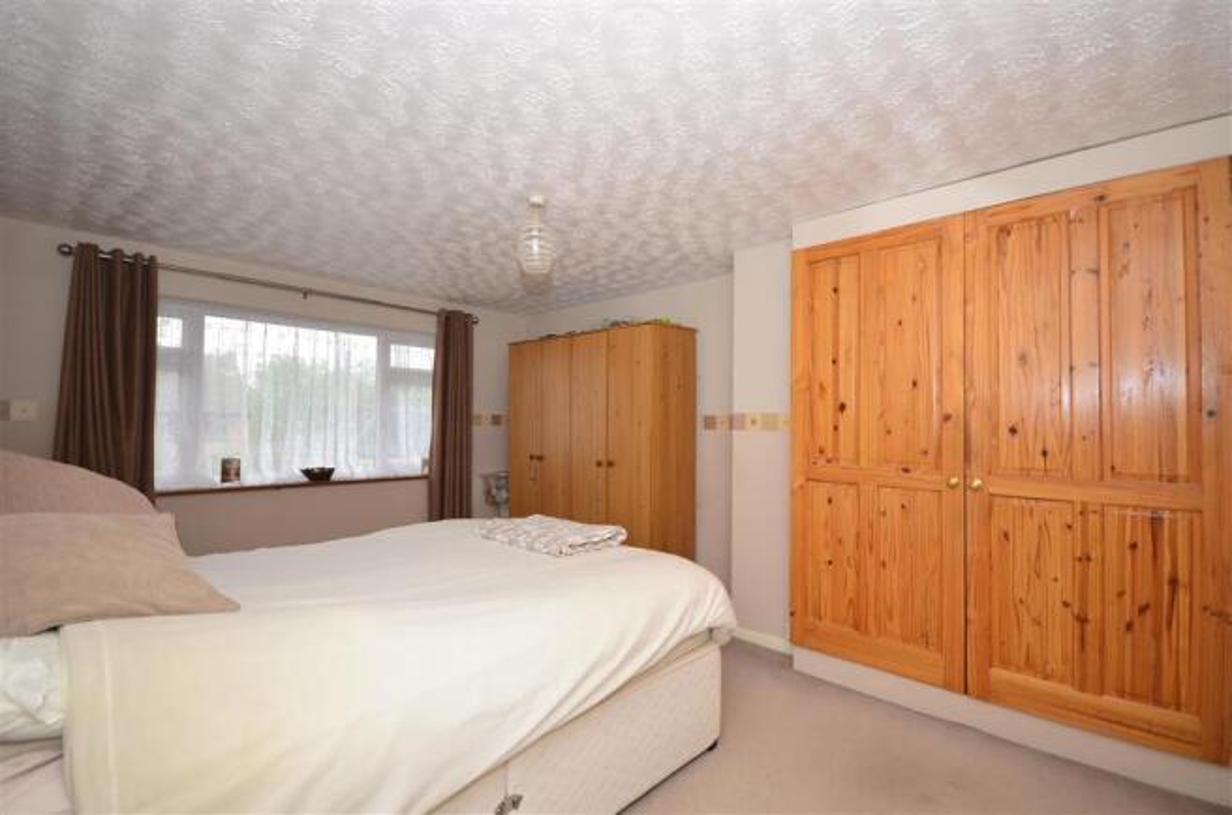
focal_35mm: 15
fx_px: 512
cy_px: 408
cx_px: 616
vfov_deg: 77.0
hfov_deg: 100.5
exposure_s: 1/80
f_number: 5
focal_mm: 10
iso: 200
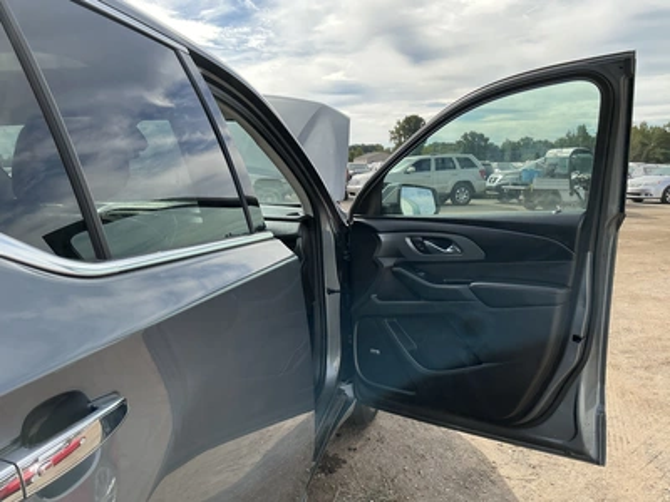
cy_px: 251
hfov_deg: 63.4
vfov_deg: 49.7
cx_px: 335
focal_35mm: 28
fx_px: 542
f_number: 1.8
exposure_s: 1/792
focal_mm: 3
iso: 25
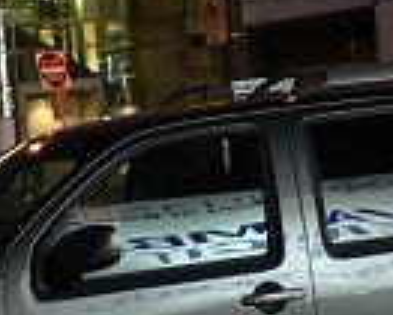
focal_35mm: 214
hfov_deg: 9.0
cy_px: -318
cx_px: 327
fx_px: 2491
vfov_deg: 7.0
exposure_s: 1/1.3
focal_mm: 6
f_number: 2.8
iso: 80
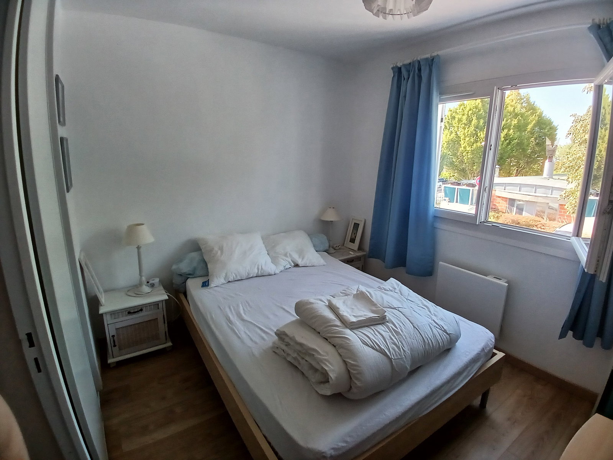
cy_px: 230
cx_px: 306
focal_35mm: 17
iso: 50
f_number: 2.2
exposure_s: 1/60
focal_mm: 1.4
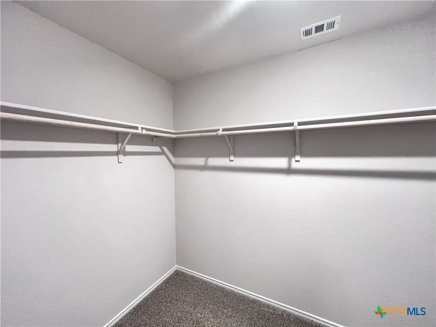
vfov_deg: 89.9
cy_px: 164
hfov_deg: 106.2
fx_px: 164
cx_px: 218
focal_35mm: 13
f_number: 1.8
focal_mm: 1.57
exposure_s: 1/60
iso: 200
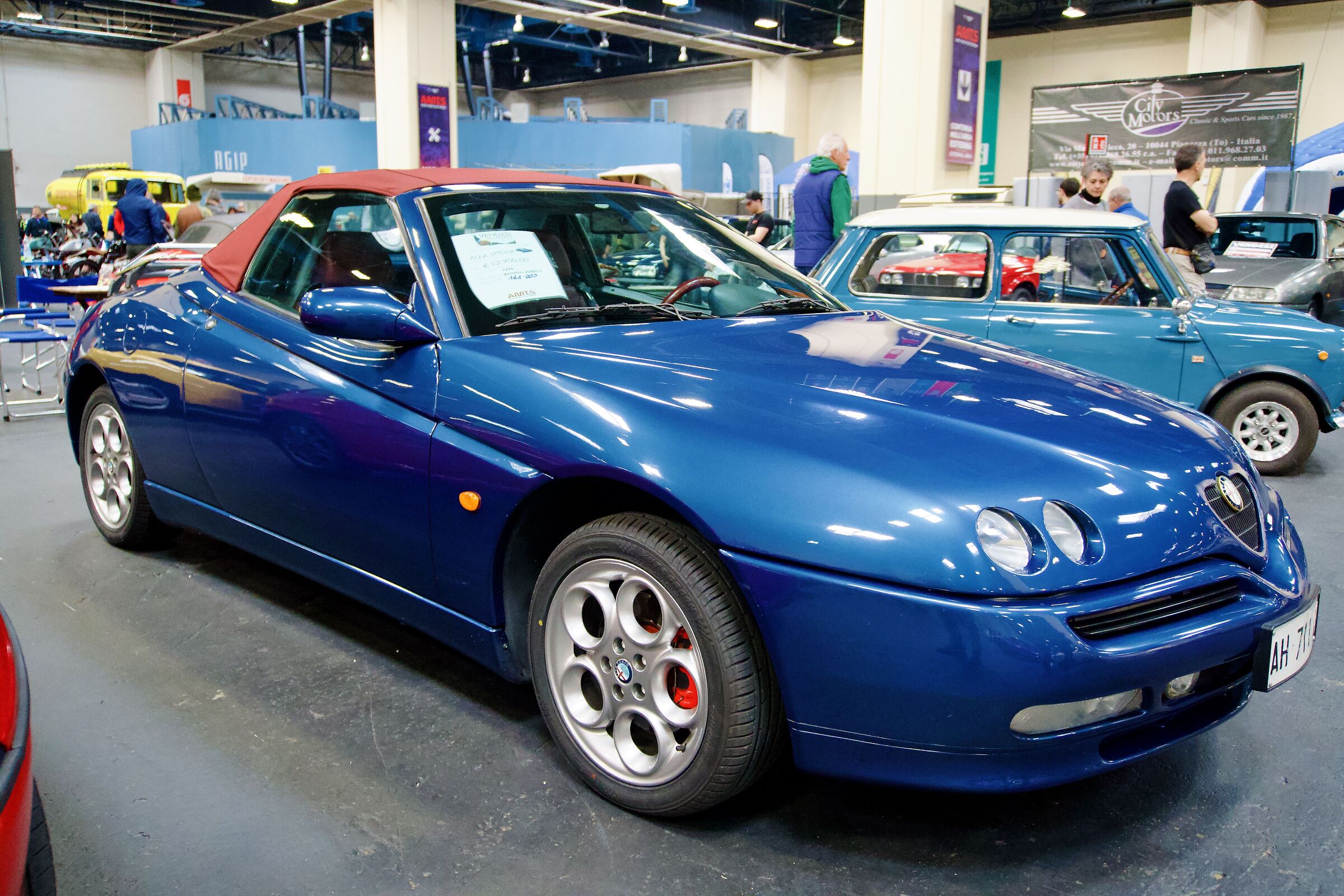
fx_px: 1120
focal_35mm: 30
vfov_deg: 43.6
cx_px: 672
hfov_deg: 61.9
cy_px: 448
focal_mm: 20
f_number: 4
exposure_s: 1/160
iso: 3200
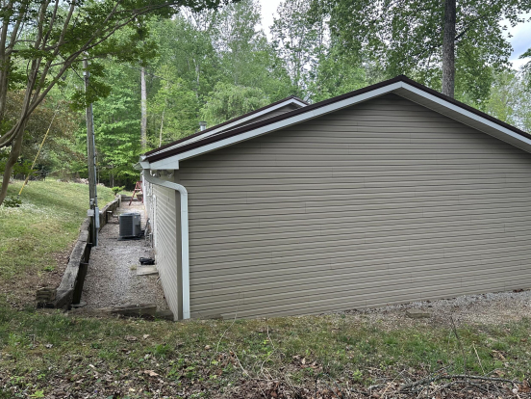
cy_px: 184
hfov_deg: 61.1
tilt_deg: -2.0
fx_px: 445
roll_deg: +0.6
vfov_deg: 48.2
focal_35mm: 29
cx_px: 319
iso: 80
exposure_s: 1/180
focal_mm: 6.86
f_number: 1.78
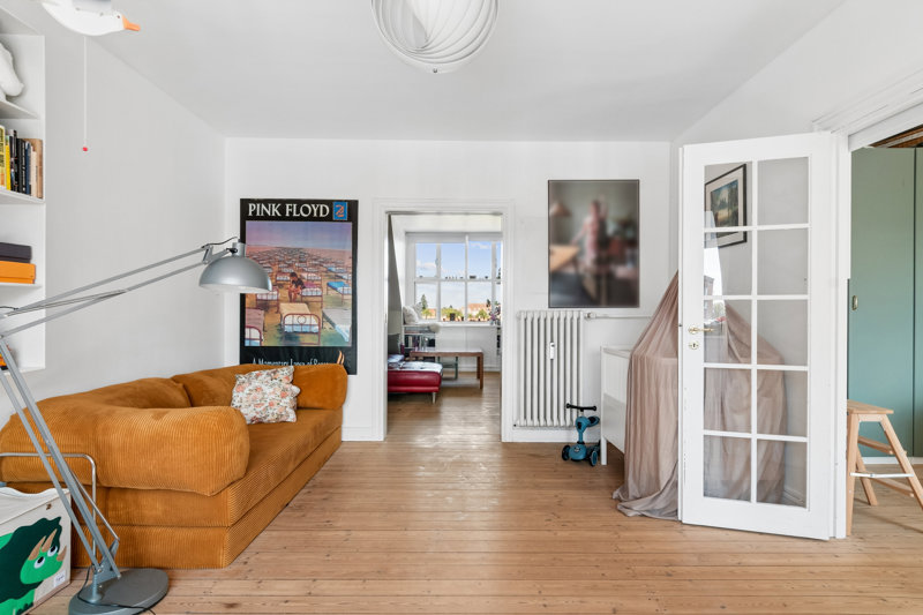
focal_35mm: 18
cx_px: 462
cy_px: 308
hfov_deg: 90.0
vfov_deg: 67.4
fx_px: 461
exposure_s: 1/15
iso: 200
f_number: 10
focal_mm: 12
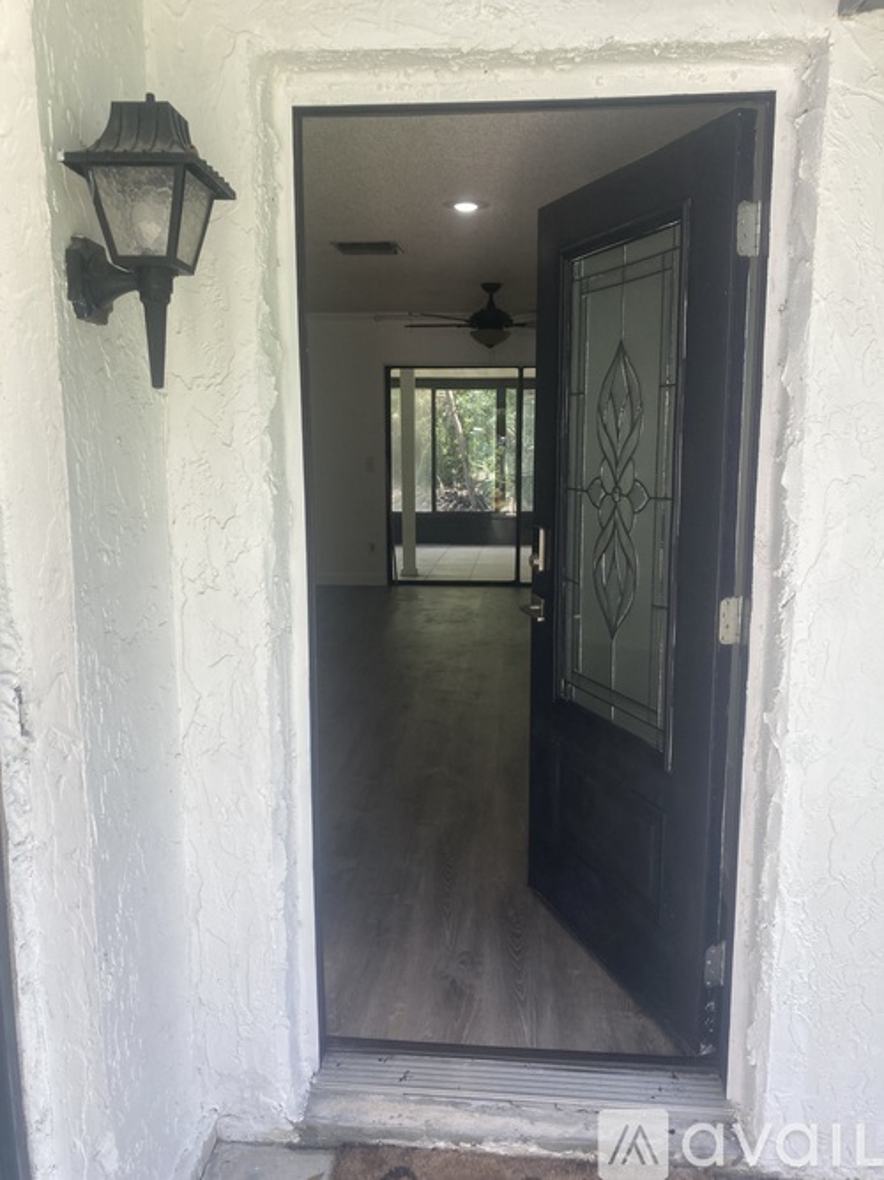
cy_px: 590
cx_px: 442
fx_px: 954
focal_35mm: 28
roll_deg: -0.1
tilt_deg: -7.3
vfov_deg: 63.5
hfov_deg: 49.7
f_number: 1.8
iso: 20
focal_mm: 3.99
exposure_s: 1/223
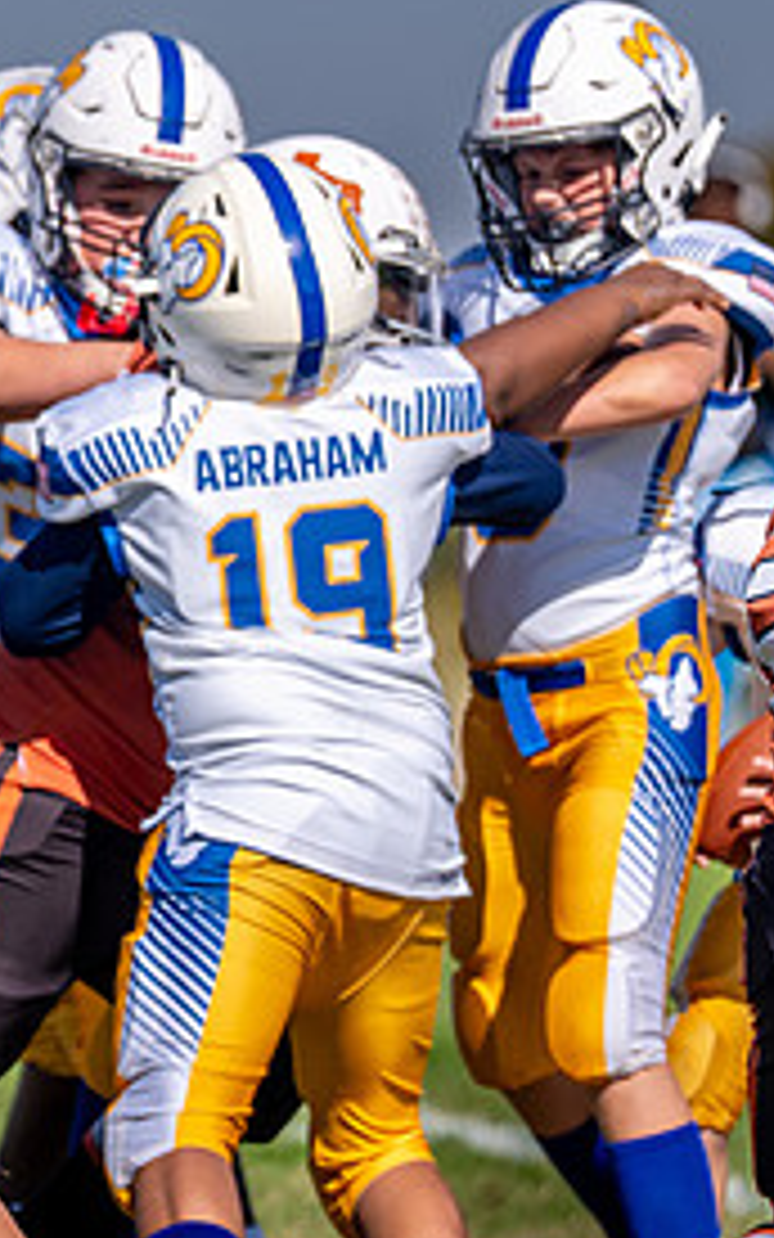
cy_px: 578
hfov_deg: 2.0
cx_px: -305
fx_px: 21791
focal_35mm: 646
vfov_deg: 3.3
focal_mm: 200
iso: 100
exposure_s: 1/4000
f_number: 2.8
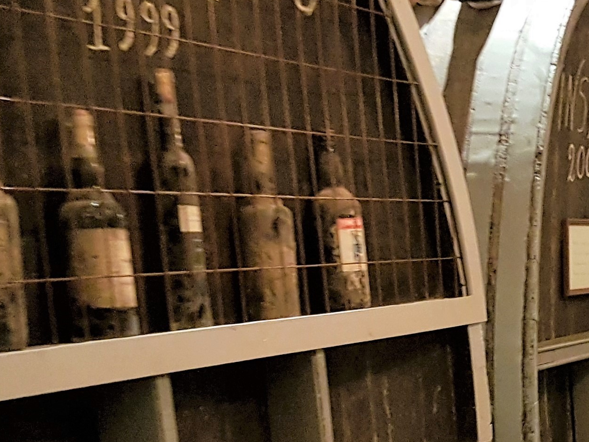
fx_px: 1344
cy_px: 457
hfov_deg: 23.5
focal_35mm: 79
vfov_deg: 18.1
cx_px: 619
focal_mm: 4.2
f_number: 1.7
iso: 250
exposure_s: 1/10
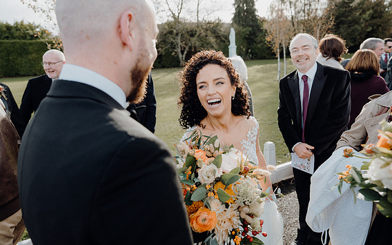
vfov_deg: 49.3
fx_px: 267
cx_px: 196
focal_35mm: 25
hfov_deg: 72.5
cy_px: 120
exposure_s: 1/400
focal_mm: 24
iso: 125
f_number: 3.5
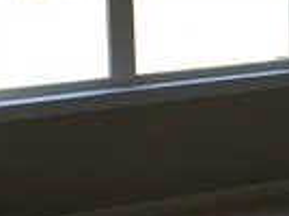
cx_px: 336
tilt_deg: -9.0
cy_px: 22
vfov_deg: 10.6
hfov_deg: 13.8
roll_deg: -0.7
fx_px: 1158
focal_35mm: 139
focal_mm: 4.15
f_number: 2.2
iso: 32
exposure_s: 1/33
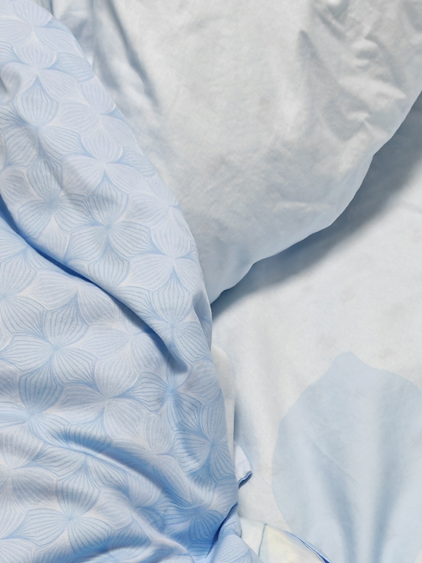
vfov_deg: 25.3
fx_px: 1187
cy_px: 567
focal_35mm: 73
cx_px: 347
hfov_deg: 19.9
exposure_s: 1/50
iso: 500
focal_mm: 5.52
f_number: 1.9
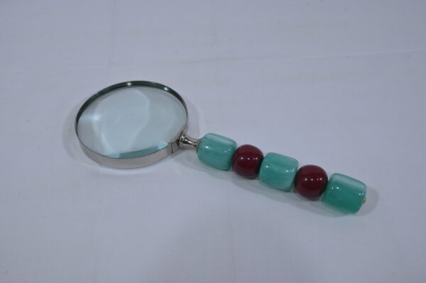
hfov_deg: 53.2
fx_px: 426
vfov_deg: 36.8
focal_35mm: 36
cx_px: 213
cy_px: 142
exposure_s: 1/125
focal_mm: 36
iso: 640
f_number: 10
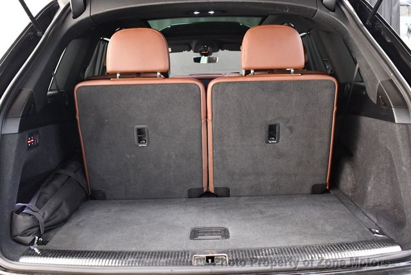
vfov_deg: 36.9
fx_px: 411
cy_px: 138
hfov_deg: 53.1
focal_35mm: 36
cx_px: 206
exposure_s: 1/60
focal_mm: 18
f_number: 3.5
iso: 3200
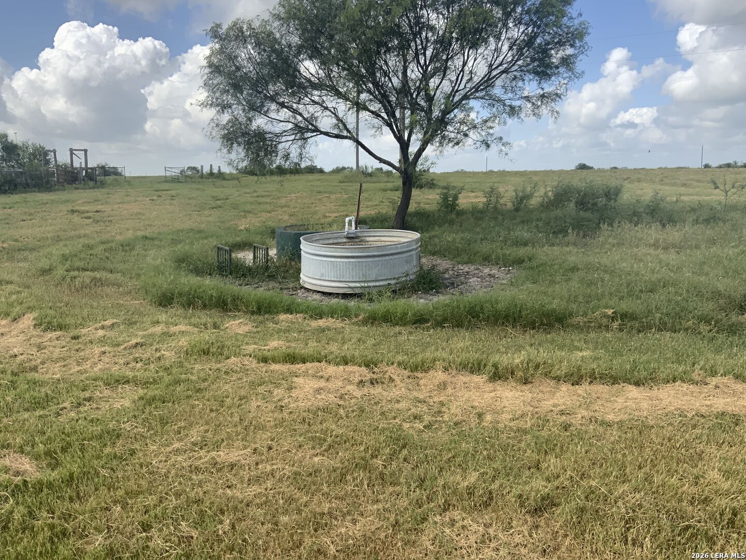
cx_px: 373
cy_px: 280
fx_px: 625
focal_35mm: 29
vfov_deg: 48.2
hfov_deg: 61.7
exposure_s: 1/1121
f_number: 1.8
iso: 16
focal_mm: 3
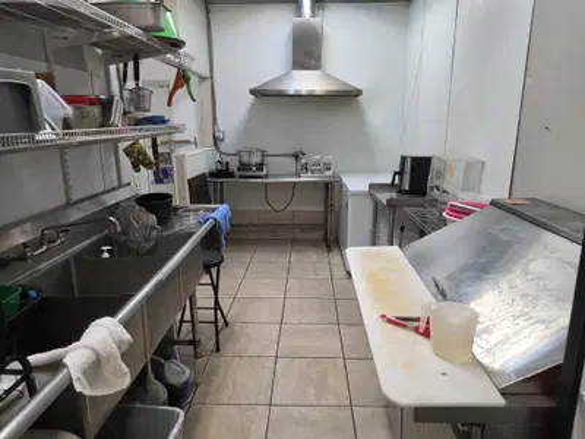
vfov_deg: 58.9
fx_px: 389
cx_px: 292
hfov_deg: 73.9
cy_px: 220
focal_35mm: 23
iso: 200
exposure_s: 1/120
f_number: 1.7
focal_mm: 6.3
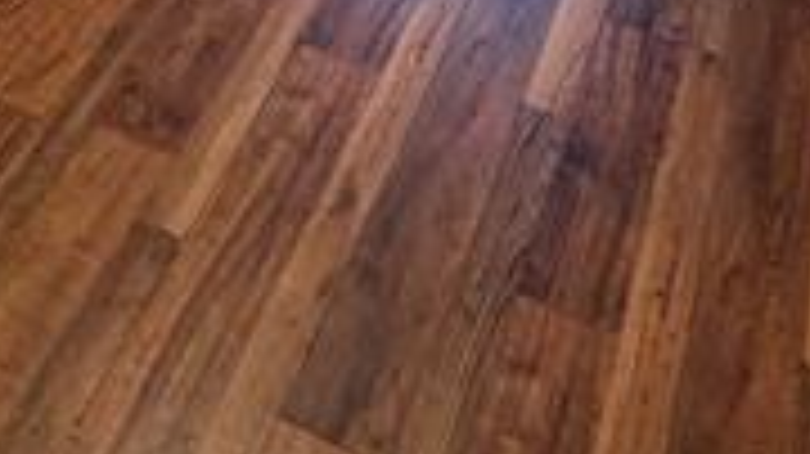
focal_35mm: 65
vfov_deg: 13.2
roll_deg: +0.2
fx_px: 1395
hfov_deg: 32.1
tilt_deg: -15.8
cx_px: 261
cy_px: -674
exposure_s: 1/60
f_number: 2.2
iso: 250
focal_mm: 2.22
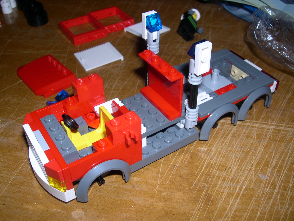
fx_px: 323
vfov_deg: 37.7
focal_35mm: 38
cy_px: 110
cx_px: 147
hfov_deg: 49.0
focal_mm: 8
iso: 100
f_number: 7.6
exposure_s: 1/60
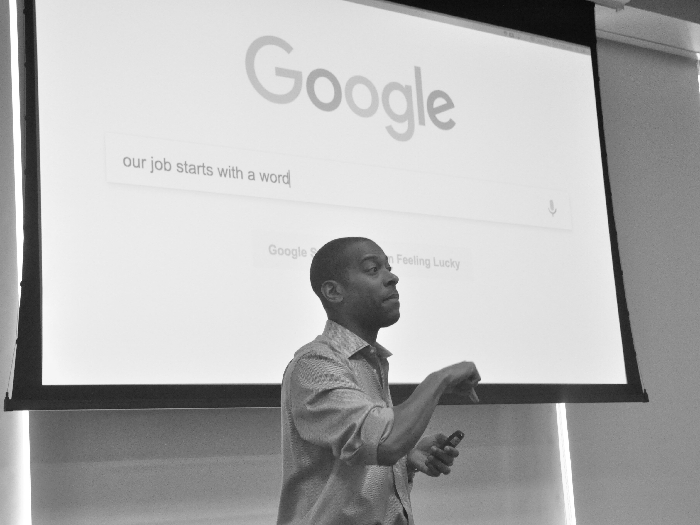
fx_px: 1254
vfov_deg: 23.6
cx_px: 307
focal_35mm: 62
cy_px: 263
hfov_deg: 31.2
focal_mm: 38
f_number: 7.1
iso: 3200
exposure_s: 1/100
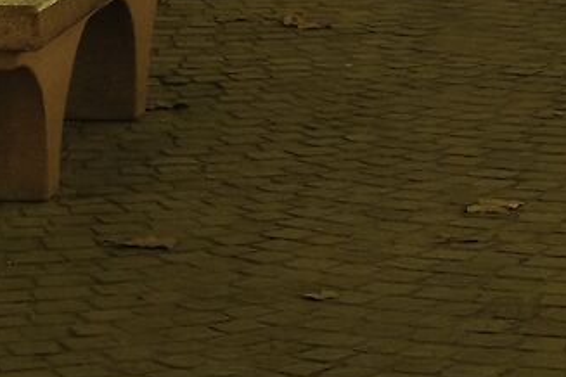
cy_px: -794
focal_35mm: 257
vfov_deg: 5.0
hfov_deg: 7.9
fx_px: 4040
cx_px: 741
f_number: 16
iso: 160
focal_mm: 23
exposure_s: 15
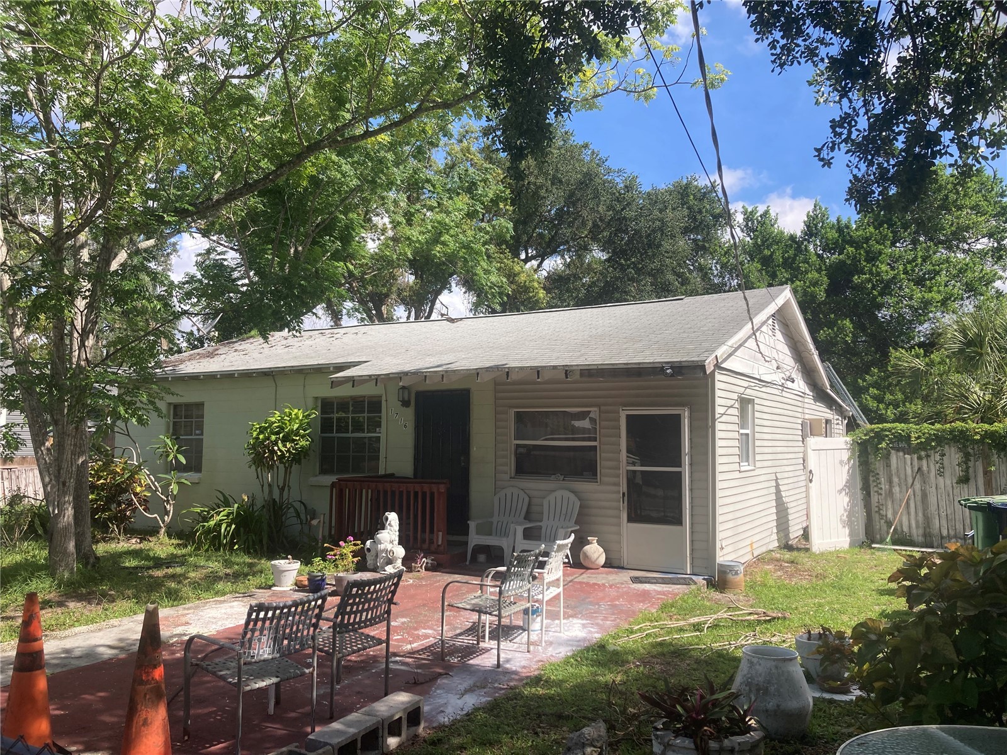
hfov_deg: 63.4
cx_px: 504
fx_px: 815
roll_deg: -1.0
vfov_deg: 49.7
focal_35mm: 28
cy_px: 378
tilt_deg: +6.2
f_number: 1.8
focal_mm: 3.99
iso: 20
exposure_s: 1/1230
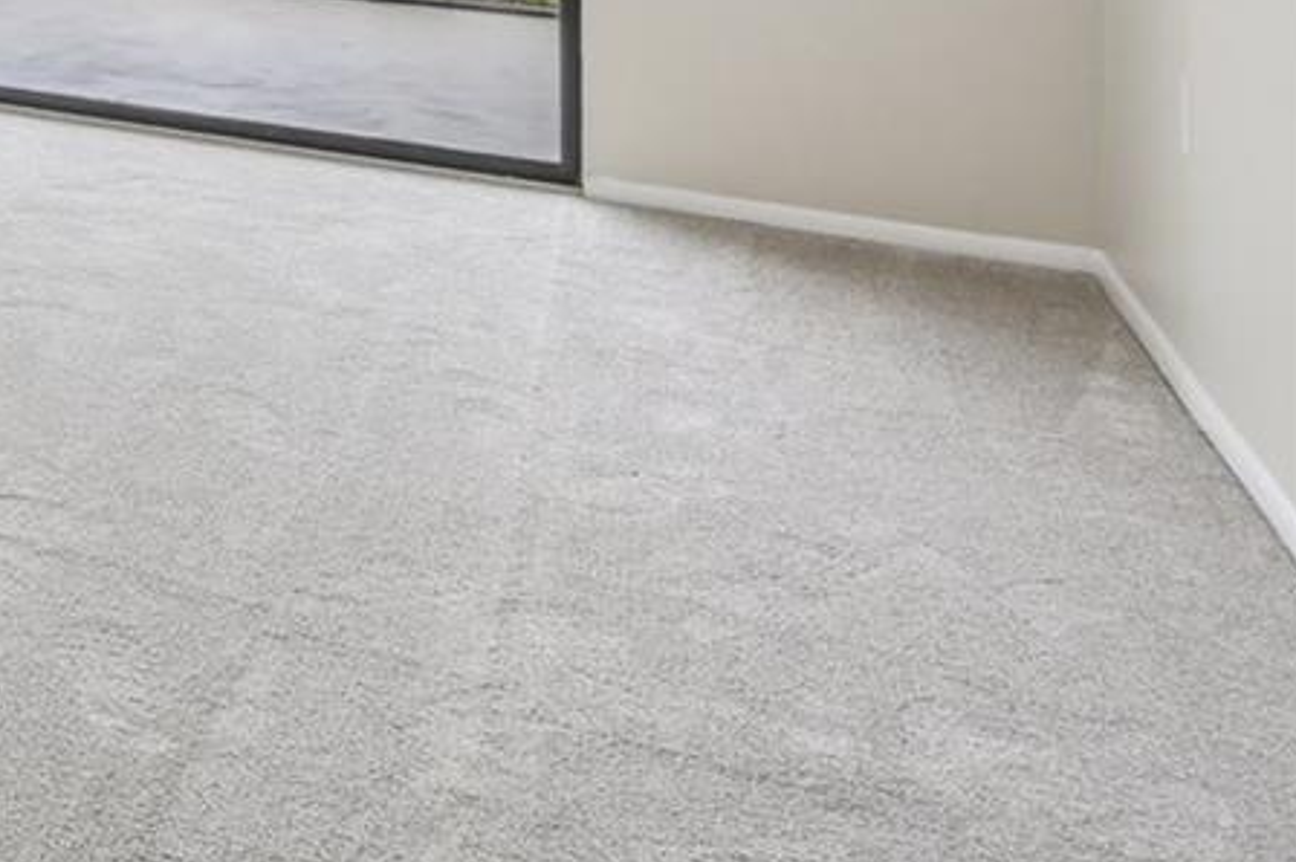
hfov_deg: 22.8
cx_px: -1001
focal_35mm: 50
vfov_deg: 22.6
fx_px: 1799
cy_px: -392
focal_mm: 14
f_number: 8
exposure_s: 1/50
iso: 400
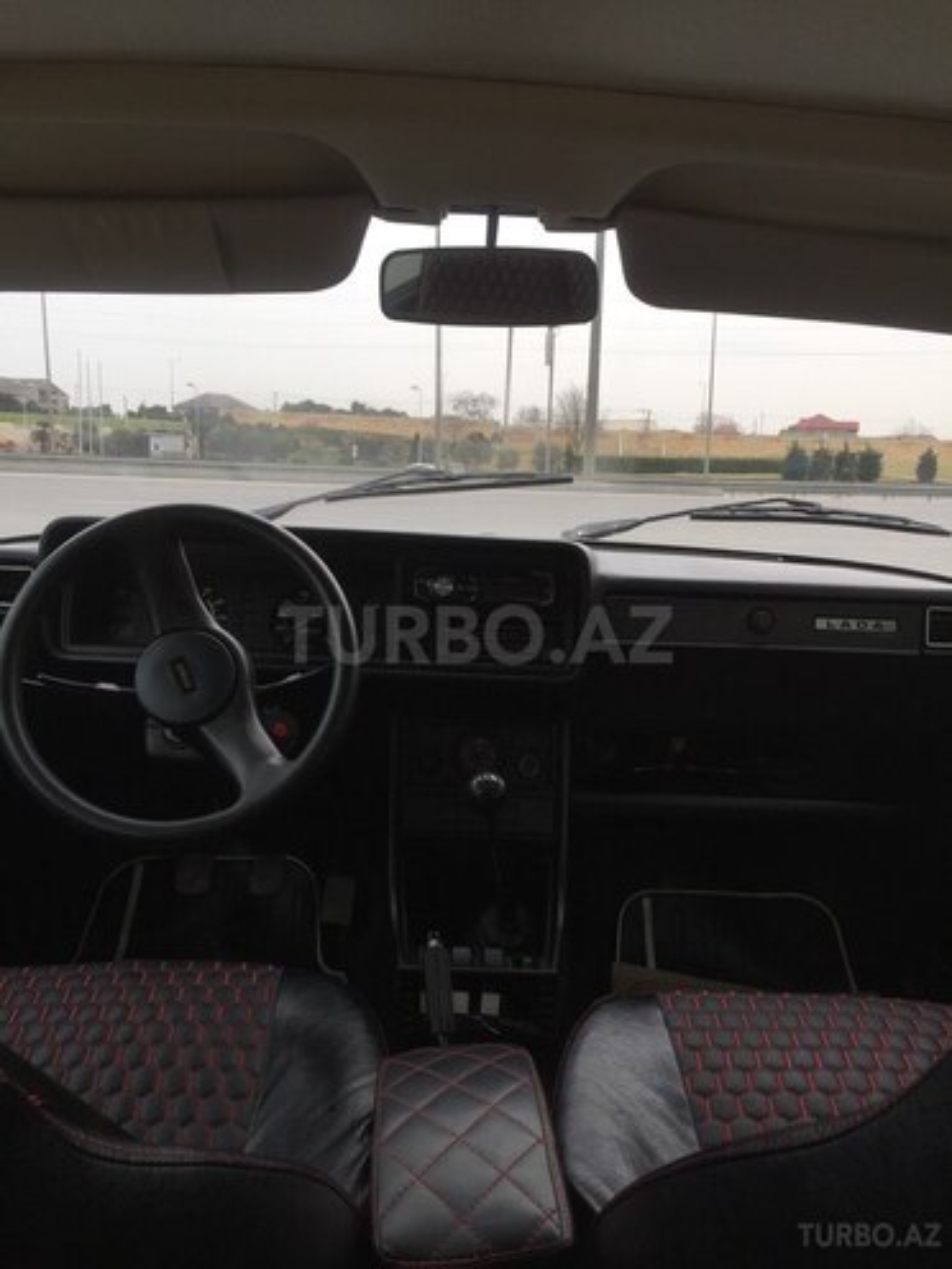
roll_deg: -1.8
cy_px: 634
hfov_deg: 48.2
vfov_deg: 61.7
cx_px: 476
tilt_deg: -7.7
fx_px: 1063
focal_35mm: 29
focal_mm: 4.15
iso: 32
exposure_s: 1/399
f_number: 2.2
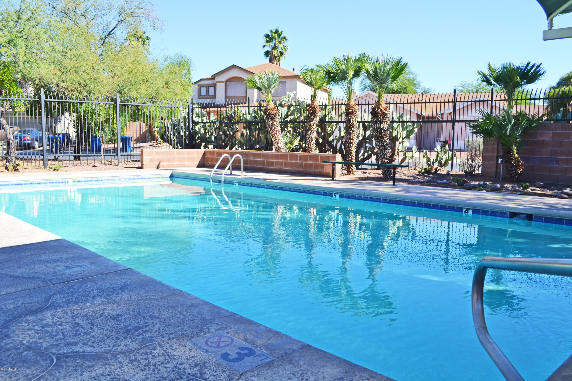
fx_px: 477
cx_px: 286
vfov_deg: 43.6
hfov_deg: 61.9
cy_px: 190
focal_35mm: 30
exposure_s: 1/200
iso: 100
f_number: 7.1
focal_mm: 20
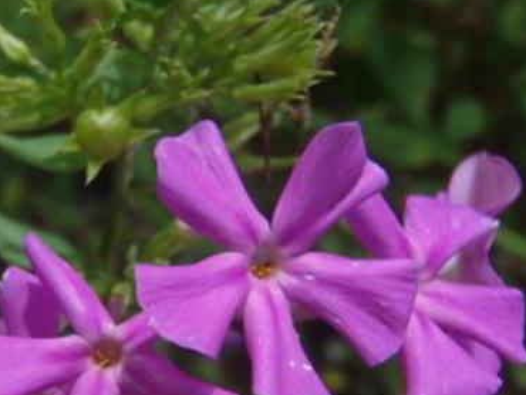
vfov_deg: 22.3
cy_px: 320
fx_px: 988
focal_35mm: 65
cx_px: 95
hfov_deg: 29.1
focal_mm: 6.64
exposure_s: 1/60
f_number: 4.7
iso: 80
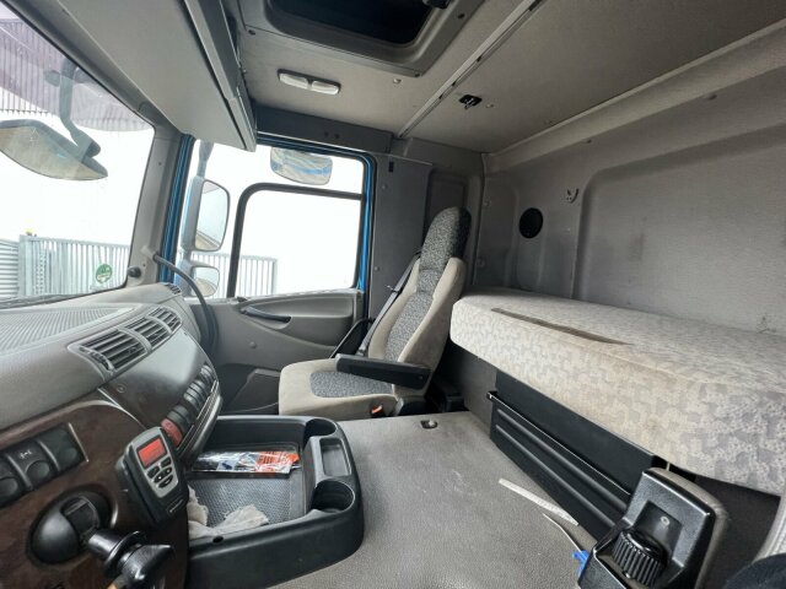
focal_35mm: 13
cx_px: 393
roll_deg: -6.8
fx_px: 295
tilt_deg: -4.3
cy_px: 294
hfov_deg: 106.2
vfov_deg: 89.9
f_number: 1.8
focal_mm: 1.57
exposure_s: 1/99
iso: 80
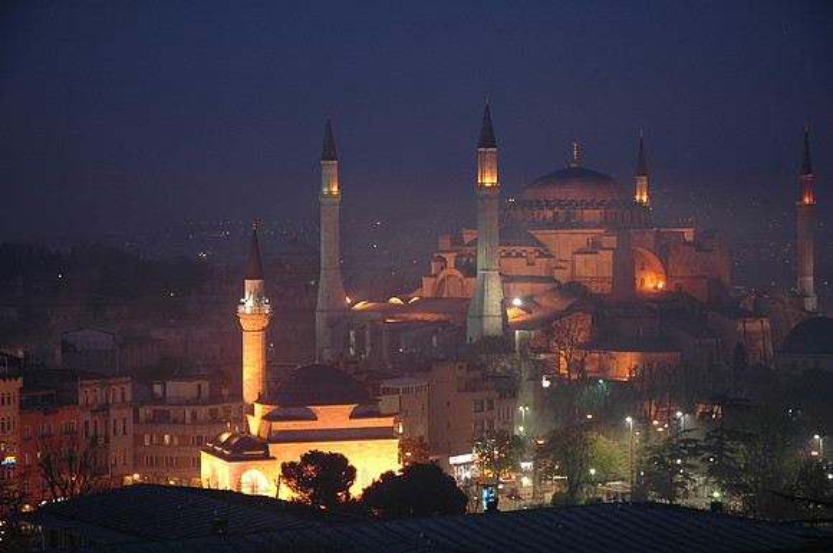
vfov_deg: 14.7
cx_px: 416
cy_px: 276
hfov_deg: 21.9
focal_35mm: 93
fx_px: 2149
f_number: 4.5
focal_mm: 62
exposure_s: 1/1.6
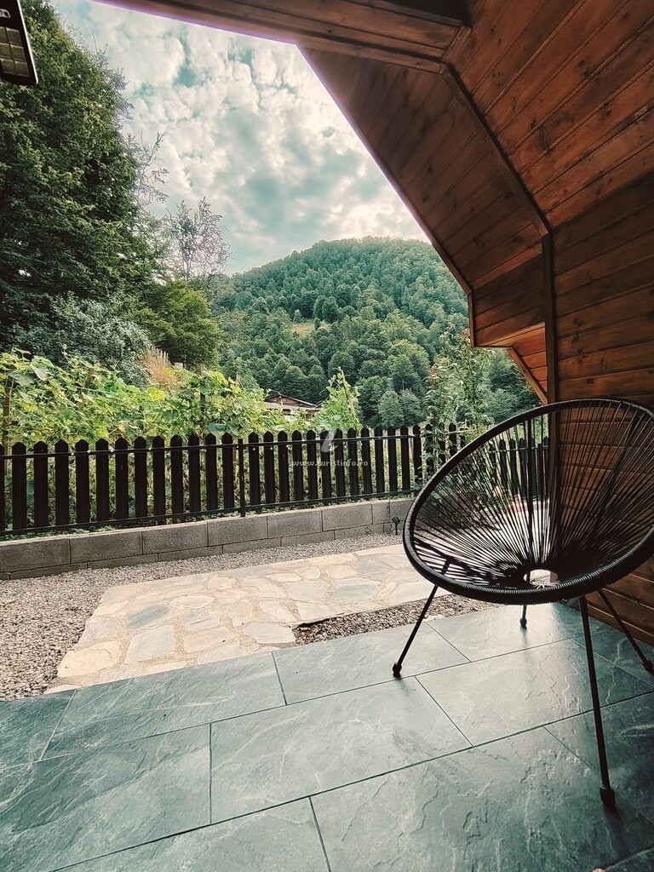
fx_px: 403
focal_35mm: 16
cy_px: 436
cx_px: 327
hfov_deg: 78.1
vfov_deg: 94.5
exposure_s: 1/162
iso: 100
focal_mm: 1.42
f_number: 2.2
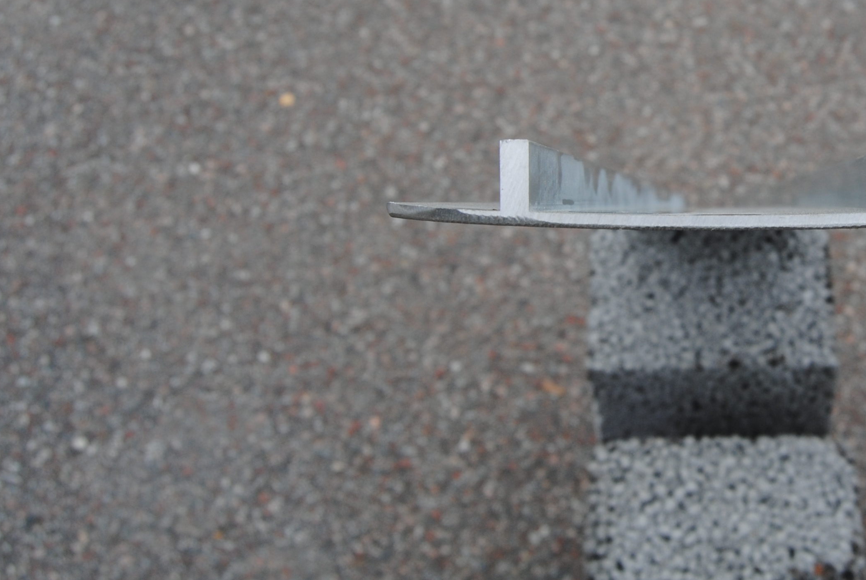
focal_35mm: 50
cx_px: 719
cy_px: 219
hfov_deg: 37.8
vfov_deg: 27.0
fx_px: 1204
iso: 100
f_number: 6.3
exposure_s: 1/160
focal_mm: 18
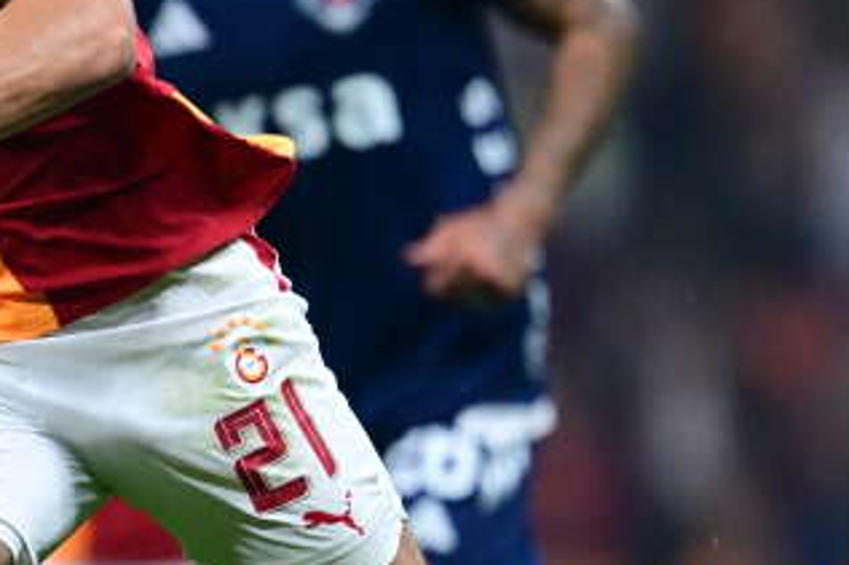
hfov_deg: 1.3
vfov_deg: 0.9
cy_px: 288
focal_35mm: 1615
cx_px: 75
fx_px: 38066
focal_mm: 400
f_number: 2.8
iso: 3200
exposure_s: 1/2500
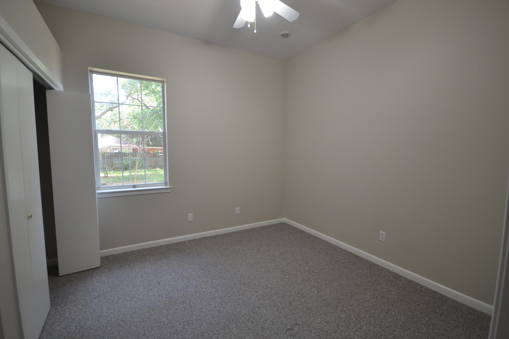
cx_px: 254
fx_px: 212
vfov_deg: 77.3
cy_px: 170
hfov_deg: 100.4
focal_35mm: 15
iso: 400
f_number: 4
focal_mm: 10
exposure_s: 1/60
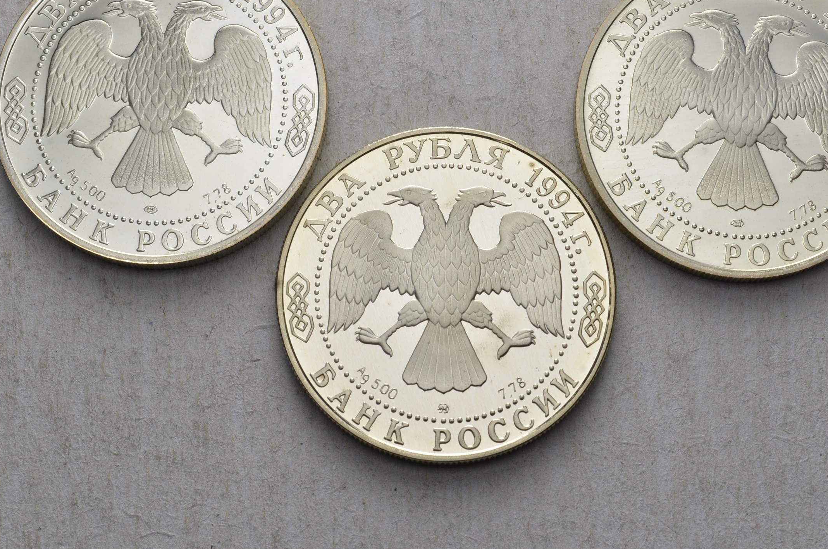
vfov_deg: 16.4
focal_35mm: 83
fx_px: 1905
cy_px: 244
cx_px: 447
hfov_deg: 24.5
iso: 400
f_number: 14
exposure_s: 1/250
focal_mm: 48
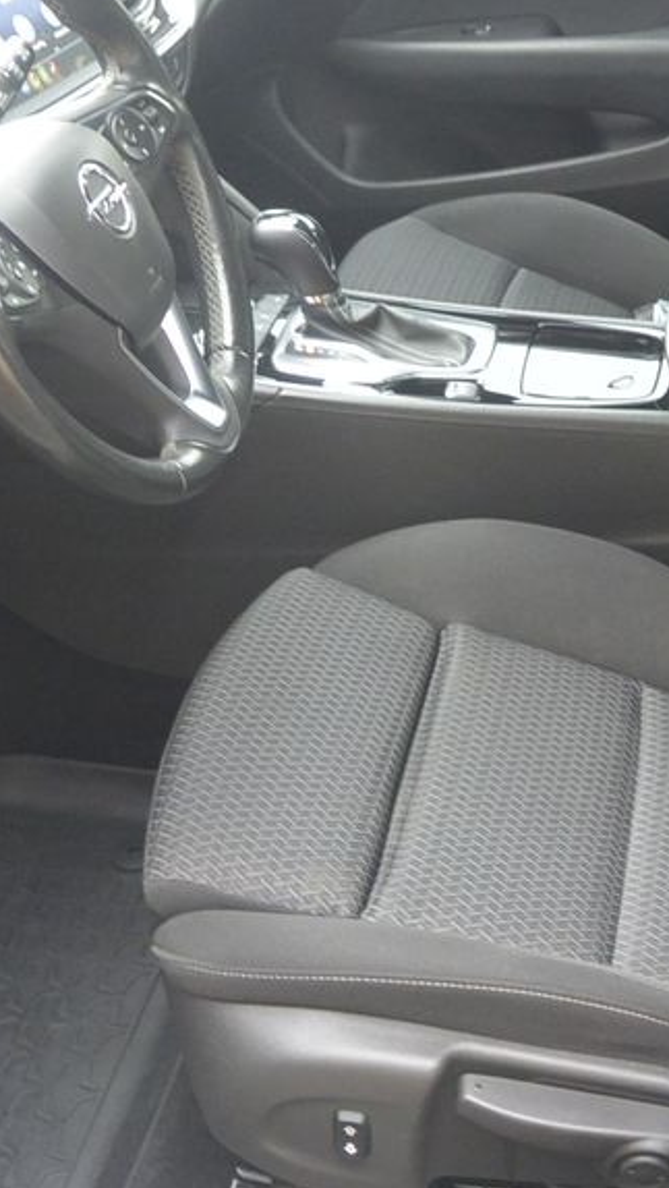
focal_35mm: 58
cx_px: 491
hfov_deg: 20.6
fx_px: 1826
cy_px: 540
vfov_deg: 36.0
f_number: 3.8
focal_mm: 11.8
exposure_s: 1/40
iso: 800
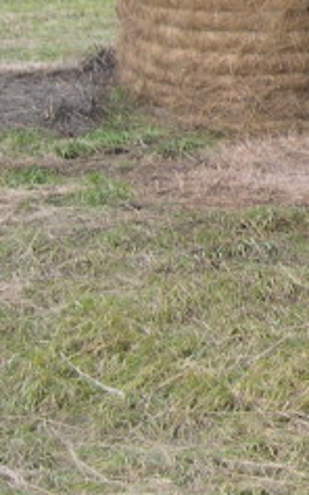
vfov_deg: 17.2
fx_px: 1604
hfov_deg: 9.8
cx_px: 712
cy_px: 32
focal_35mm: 119
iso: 100
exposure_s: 1/76.5
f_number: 2.8
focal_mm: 8
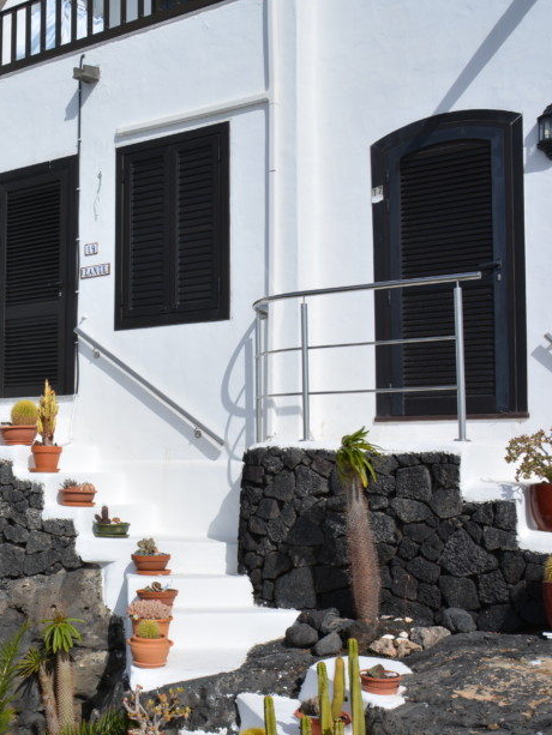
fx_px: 1126
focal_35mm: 53
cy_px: 393
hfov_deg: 26.4
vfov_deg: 36.1
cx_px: 35
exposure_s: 1/400
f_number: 10
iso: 100
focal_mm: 22
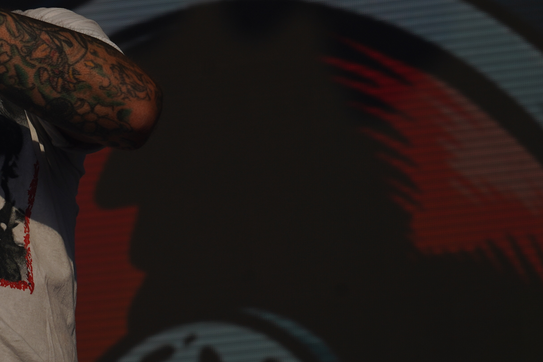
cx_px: 43
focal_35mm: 260
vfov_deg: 5.3
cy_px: -60
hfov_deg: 7.9
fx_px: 3921
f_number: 8
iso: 100
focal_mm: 105
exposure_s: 1/1600
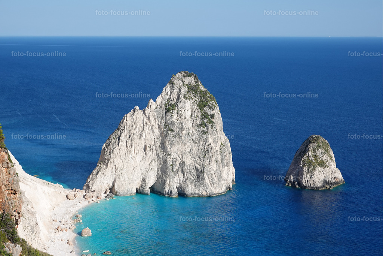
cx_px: 192
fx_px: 692
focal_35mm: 65
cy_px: 128
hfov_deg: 31.0
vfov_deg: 20.9
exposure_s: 1/1000
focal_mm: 23.95
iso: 100
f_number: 4
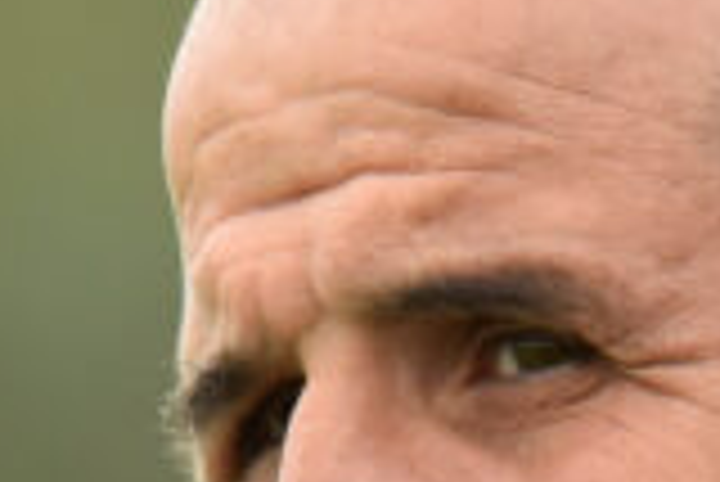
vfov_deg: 1.4
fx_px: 19958
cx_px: 374
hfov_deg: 2.1
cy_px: 770
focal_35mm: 997
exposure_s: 1/1000
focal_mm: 200
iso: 500
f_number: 3.5
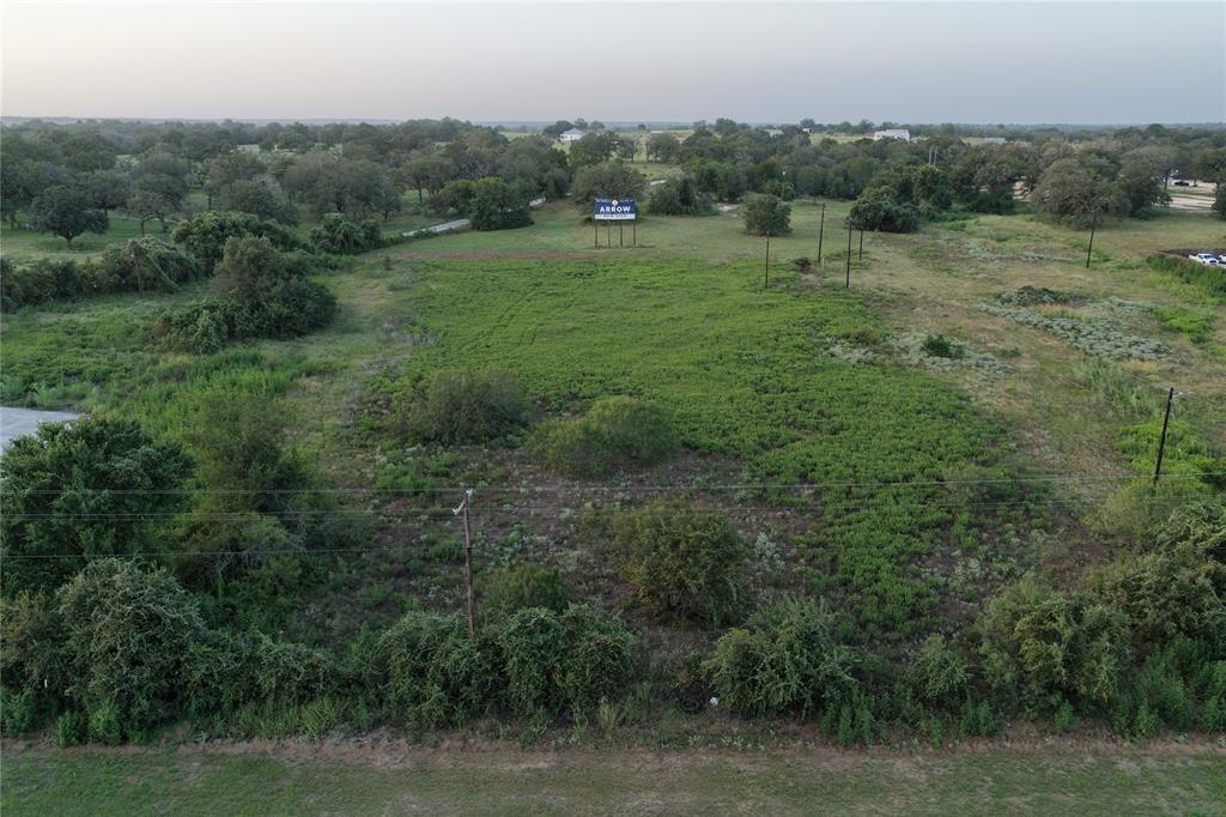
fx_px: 953
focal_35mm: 28
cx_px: 613
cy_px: 408
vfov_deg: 46.4
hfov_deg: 65.5
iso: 100
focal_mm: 14.45
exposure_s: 1/40
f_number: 2.8
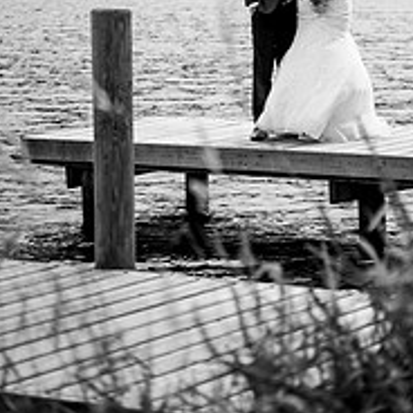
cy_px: -56
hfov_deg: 11.2
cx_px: 308
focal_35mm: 156
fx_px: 2106
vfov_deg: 11.0
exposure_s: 1/2500
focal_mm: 75
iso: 200
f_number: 3.2
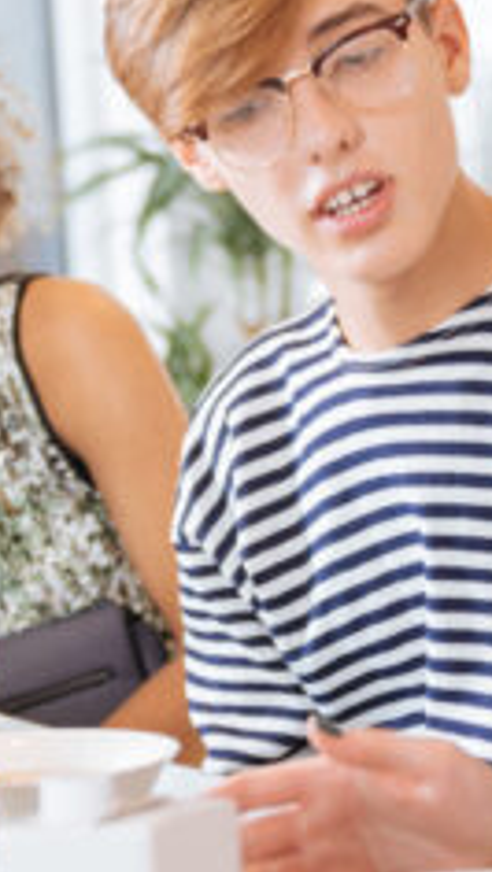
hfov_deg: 8.1
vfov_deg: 14.3
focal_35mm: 150
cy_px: 344
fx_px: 3474
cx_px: 218
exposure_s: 1/160
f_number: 2.8
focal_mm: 44
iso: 250
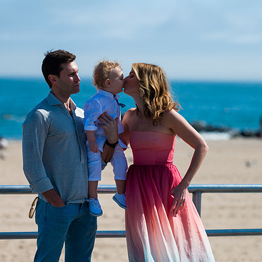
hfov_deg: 10.4
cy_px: 126
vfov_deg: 10.4
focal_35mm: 168
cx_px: 125
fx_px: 1439
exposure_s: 1/5000
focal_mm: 125
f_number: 3.2
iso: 200
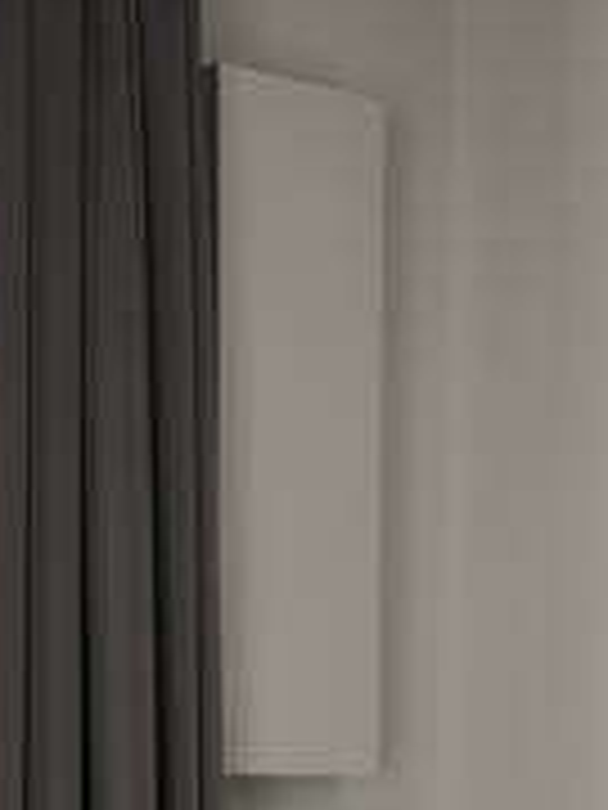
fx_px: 2412
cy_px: 1251
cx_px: 536
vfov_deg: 17.1
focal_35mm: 103
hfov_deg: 14.2
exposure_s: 1/160
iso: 640
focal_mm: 28
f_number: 4
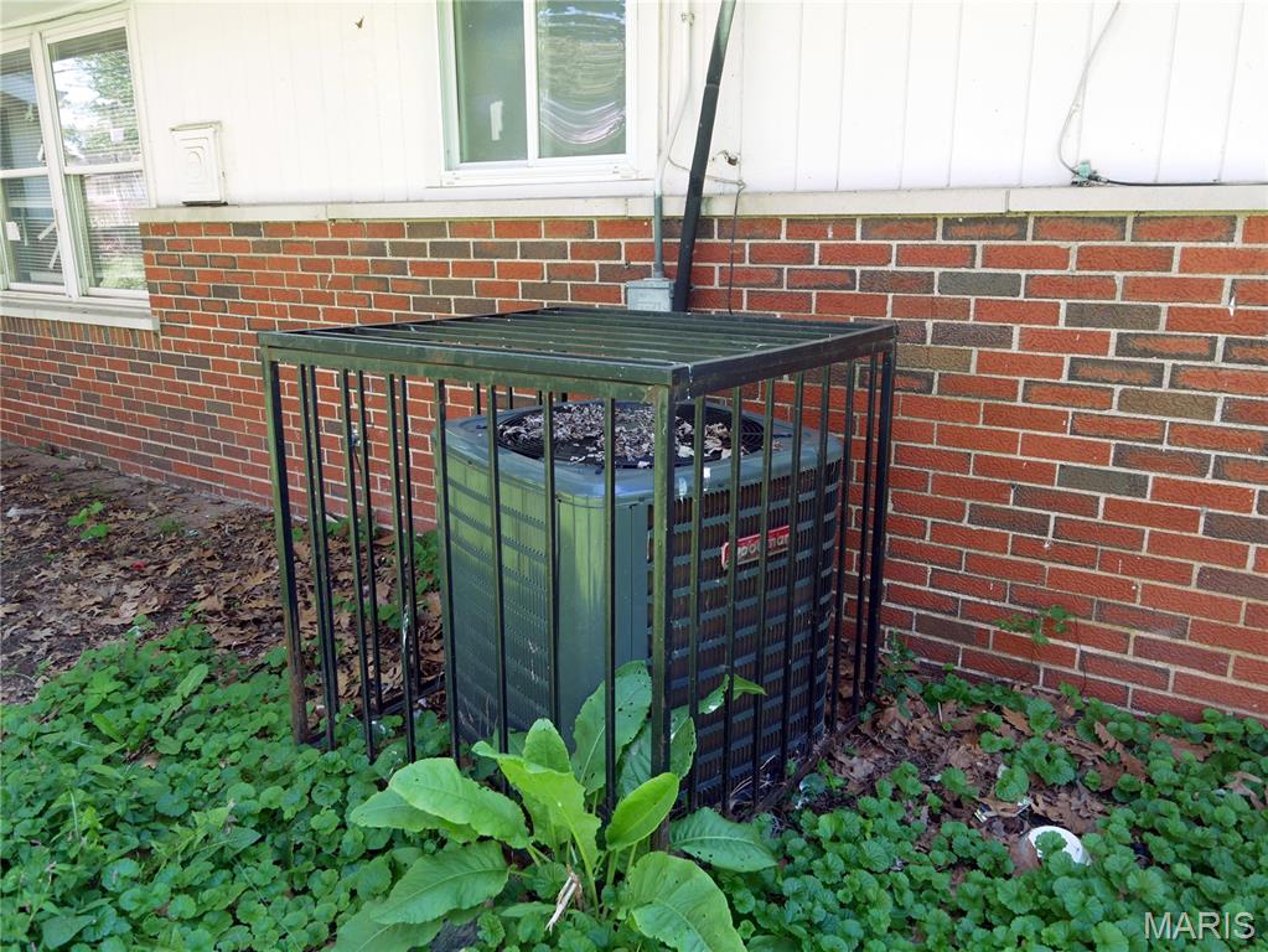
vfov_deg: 53.1
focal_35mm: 26
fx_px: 953
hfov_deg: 67.3
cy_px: 476
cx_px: 634
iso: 250
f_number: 4.8
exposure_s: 1/60
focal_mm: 13
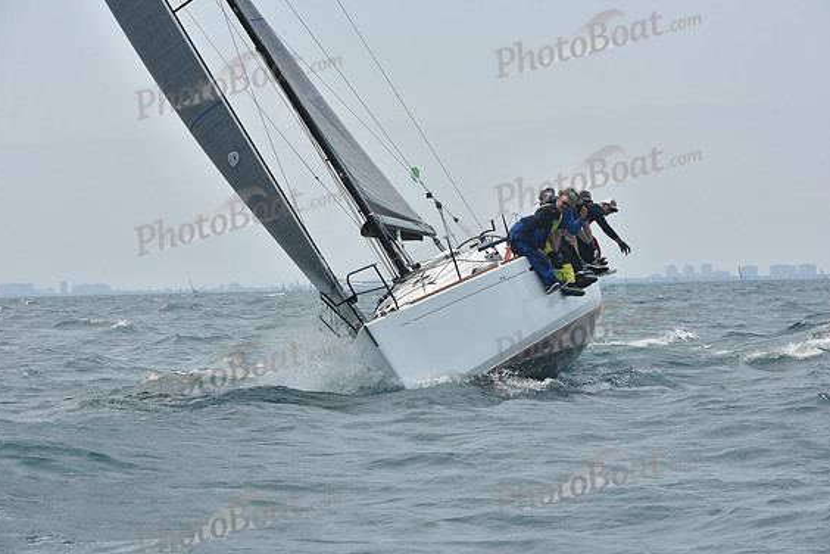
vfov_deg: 9.5
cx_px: 419
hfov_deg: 14.3
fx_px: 3320
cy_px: 273
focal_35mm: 144
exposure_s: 1/800
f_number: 11
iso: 250
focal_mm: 140
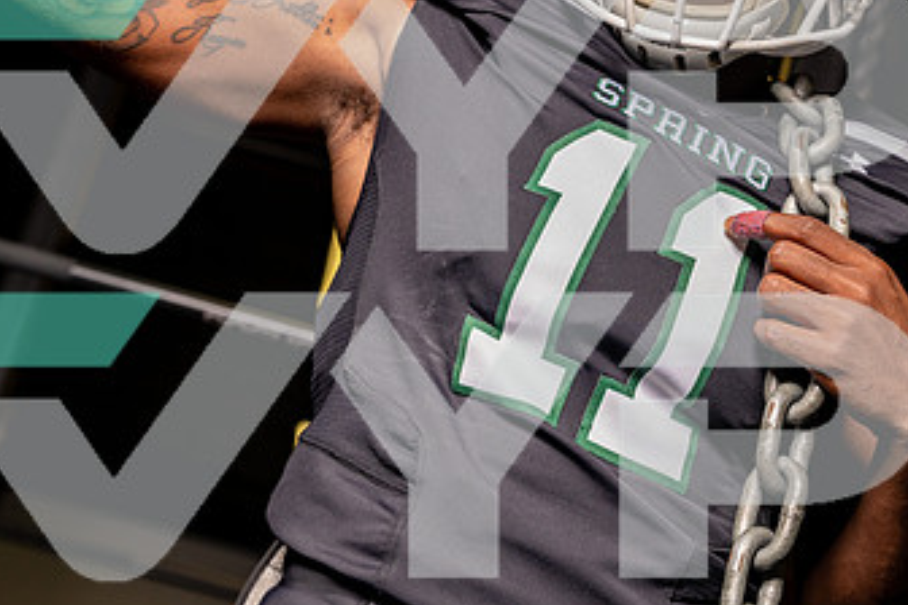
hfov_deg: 23.1
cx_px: 576
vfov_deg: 15.4
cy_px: 109
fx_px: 2219
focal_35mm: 88
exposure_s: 1/500
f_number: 4.5
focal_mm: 51
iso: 320
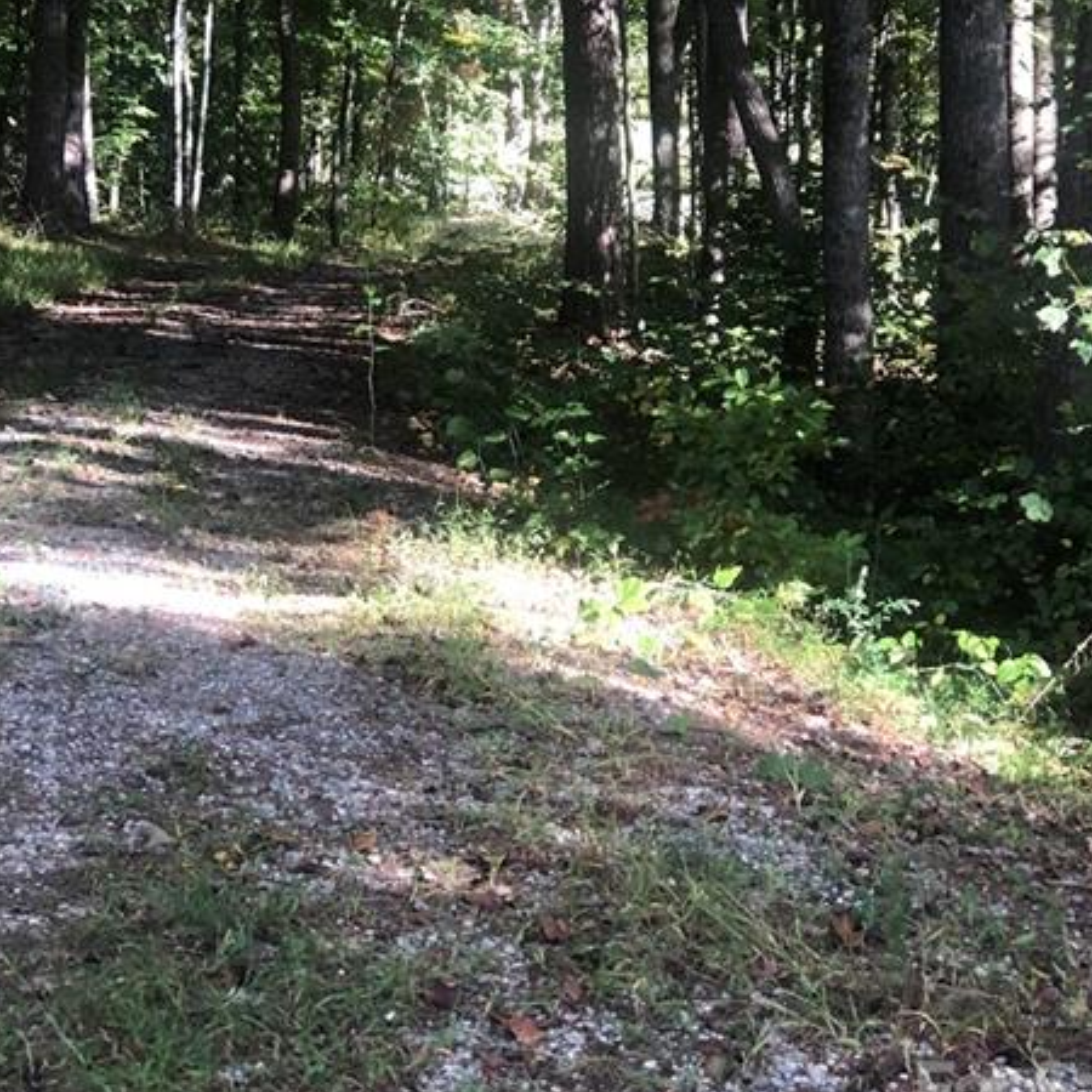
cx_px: 493
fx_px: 3069
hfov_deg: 20.2
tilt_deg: -2.5
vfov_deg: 20.1
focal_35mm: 86
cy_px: 328
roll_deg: +0.5
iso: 25
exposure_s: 1/40
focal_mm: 6.6
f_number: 2.8
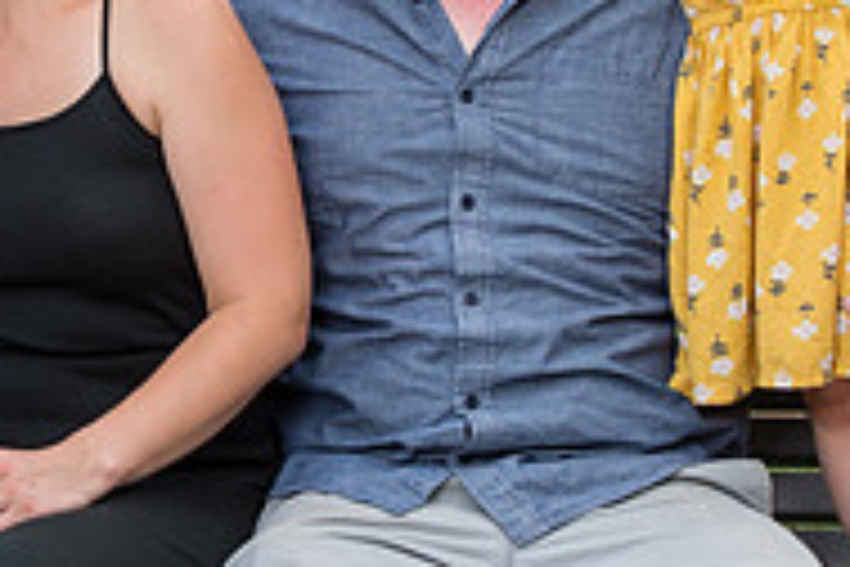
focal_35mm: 247
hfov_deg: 8.3
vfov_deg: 5.6
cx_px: 181
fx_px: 5831
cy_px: 127
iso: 400
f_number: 6.3
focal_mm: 70
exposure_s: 1/250
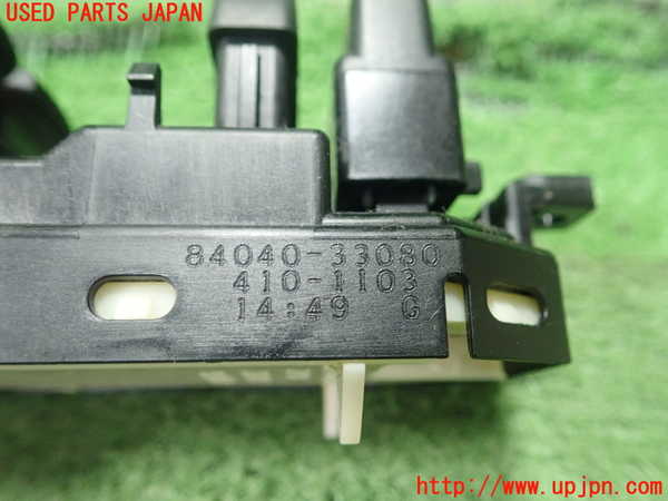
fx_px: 579
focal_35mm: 30
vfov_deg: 46.8
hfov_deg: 60.0
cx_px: 334
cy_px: 250
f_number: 2.3
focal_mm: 5.5
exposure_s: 1/100
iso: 800
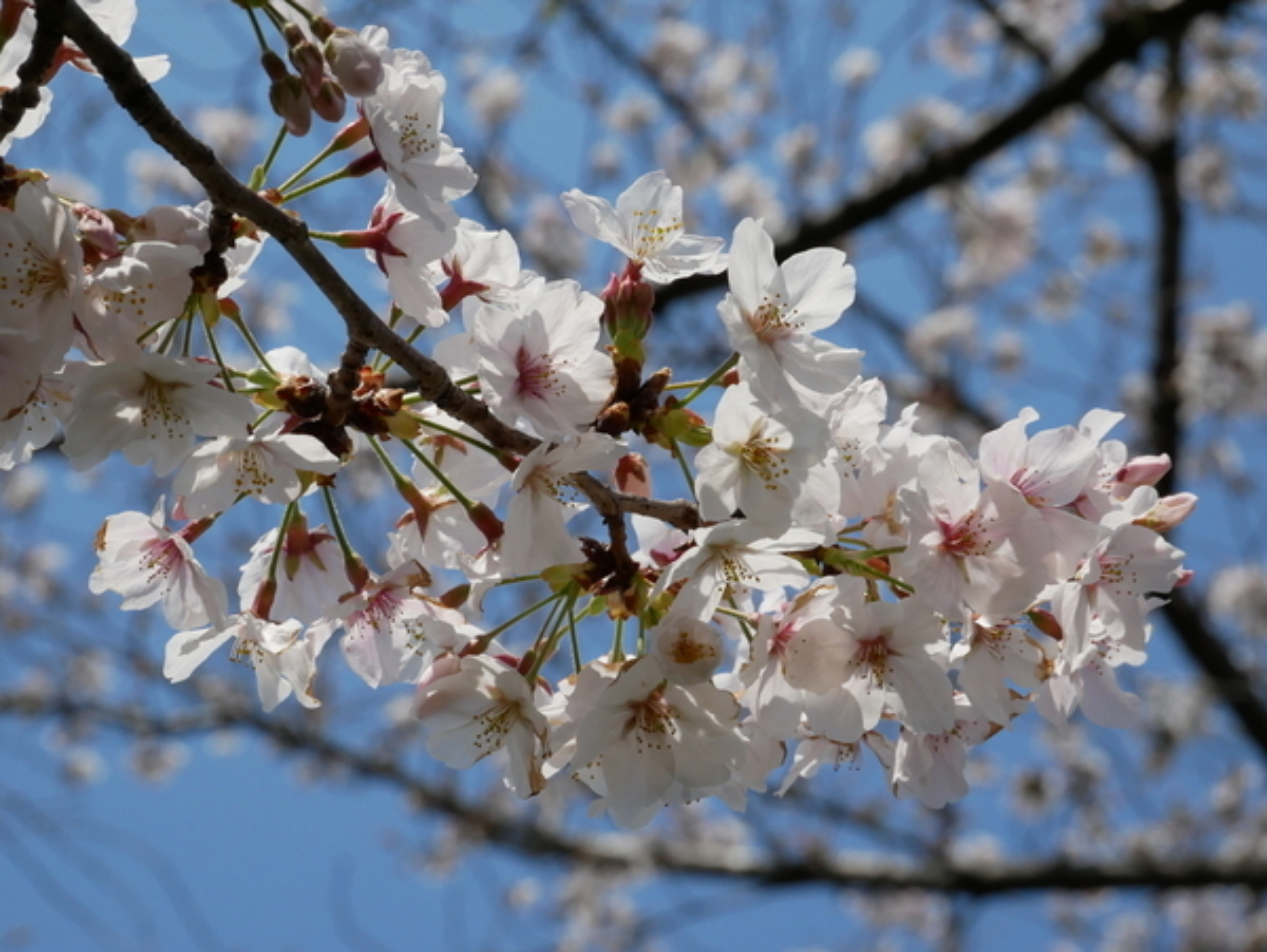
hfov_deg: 16.4
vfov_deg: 12.4
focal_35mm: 120
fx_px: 4396
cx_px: 634
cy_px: 476
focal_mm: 60
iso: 800
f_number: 11
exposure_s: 1/1600
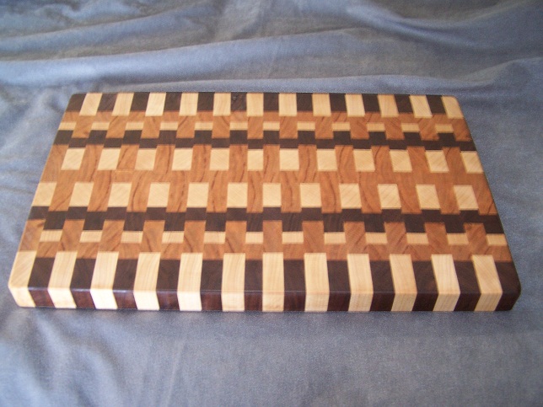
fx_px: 596
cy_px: 204
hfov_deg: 49.0
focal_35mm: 38
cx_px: 272
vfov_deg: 37.7
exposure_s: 1/2
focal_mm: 6.3
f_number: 2.8
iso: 140
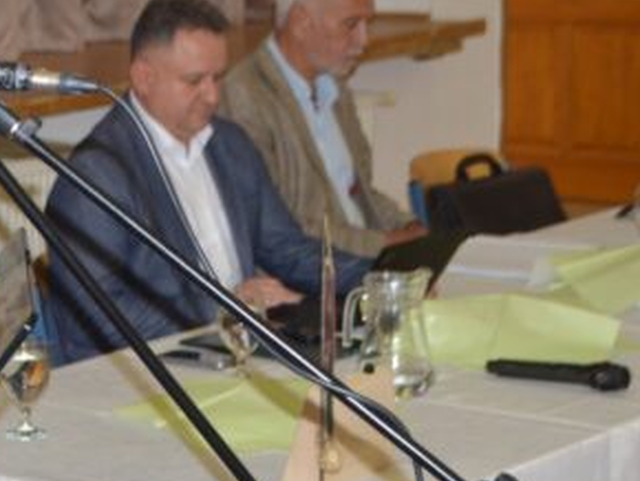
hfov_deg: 13.3
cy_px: 264
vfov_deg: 10.2
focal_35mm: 145
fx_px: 2683
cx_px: -64
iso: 640
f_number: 4.2
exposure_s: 1/60
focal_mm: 38
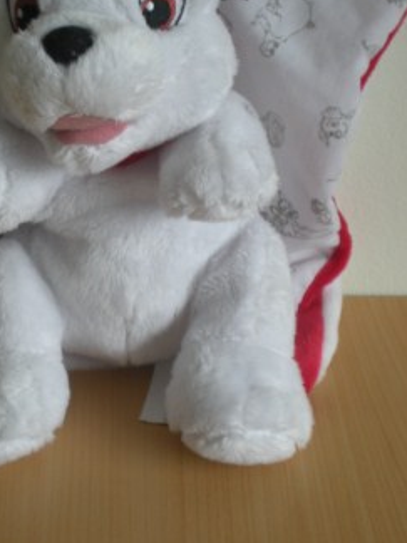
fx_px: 1411
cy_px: 216
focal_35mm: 90
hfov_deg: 16.3
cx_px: 106
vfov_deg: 21.7
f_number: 3.9
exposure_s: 1/5.4
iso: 64
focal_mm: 9.3
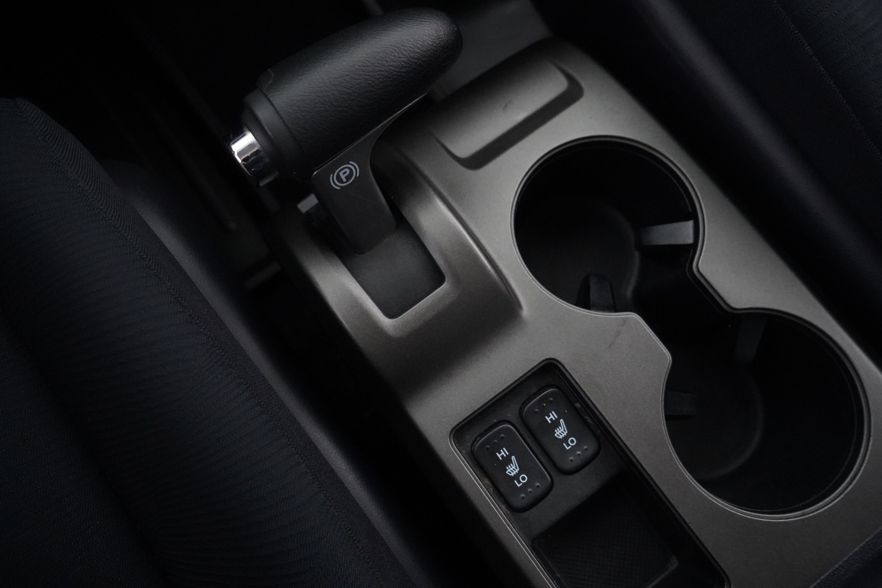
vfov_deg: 46.4
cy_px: 294
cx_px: 441
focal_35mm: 28
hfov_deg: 65.5
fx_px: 686
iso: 12800
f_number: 5.6
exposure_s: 1/40
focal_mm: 28
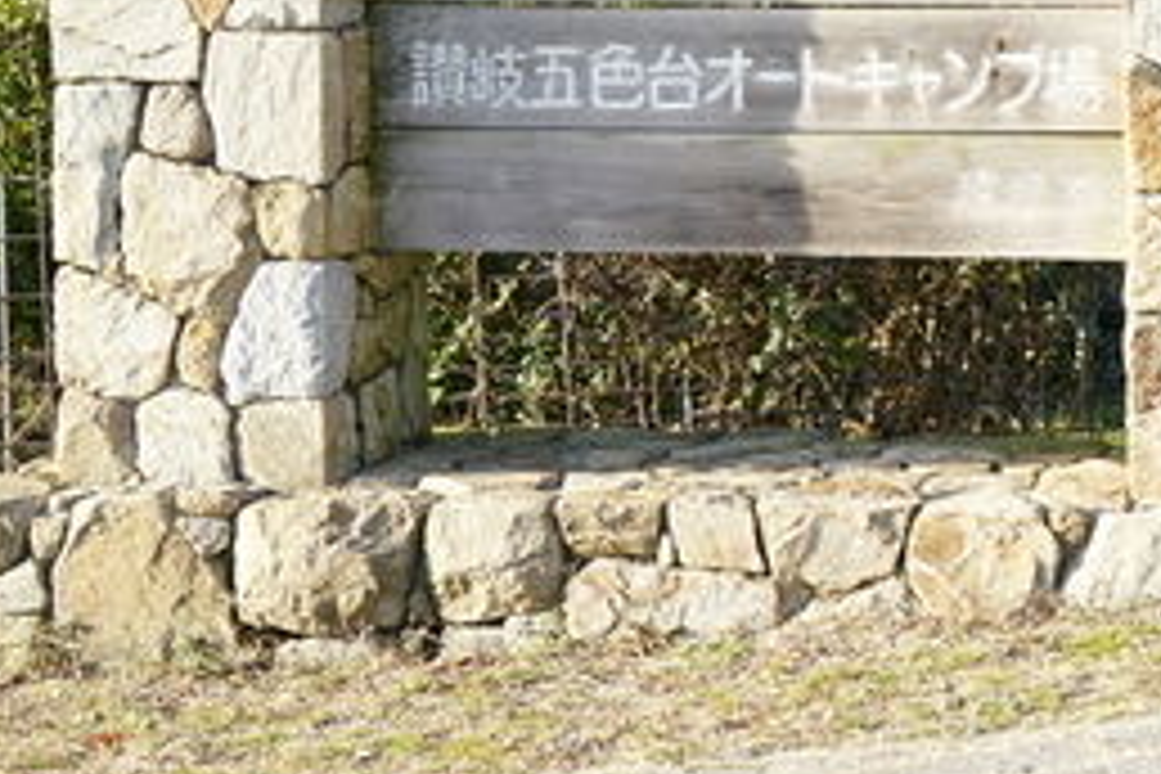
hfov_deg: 18.3
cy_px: 47
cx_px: 1649
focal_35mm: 101
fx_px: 3257
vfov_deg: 13.4
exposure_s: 1/60
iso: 250
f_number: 11
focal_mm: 32
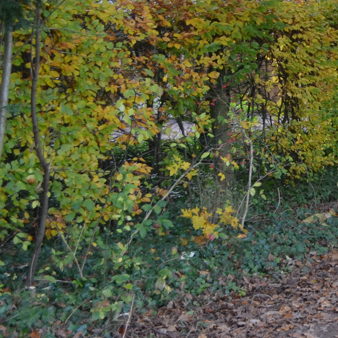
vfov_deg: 16.4
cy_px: -10
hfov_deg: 14.9
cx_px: 585
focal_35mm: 104
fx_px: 1149
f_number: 5.6
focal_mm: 22
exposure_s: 1/125
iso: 320
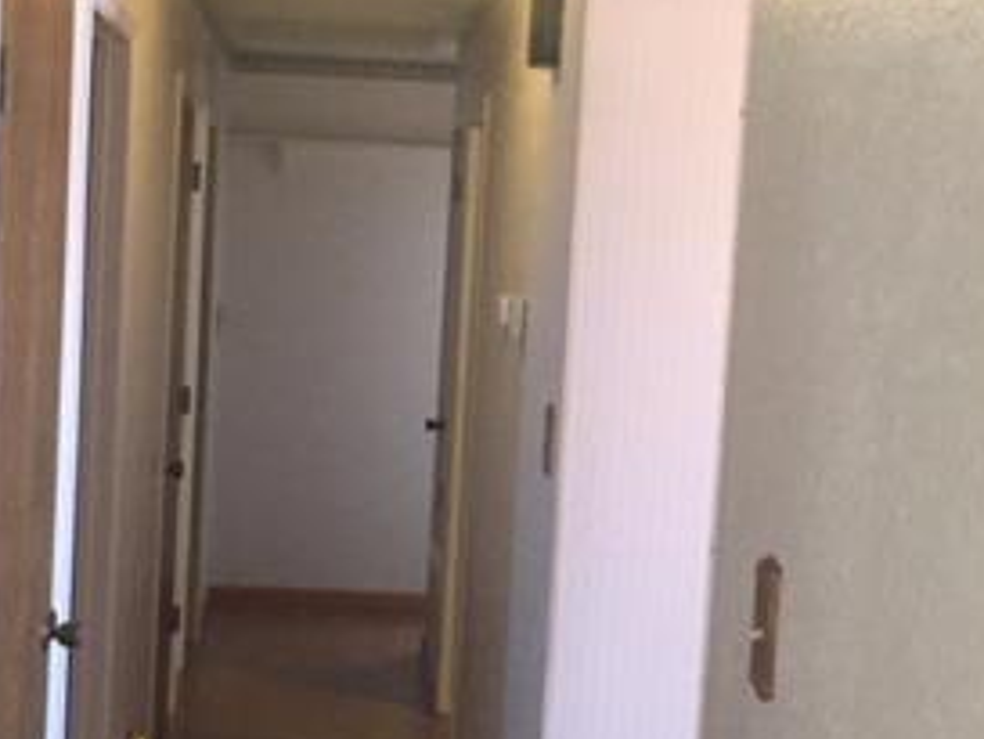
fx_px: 1934
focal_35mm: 68
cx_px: 393
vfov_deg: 21.6
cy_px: 415
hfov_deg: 28.5
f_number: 2.2
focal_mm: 4.15
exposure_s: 1/30
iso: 250
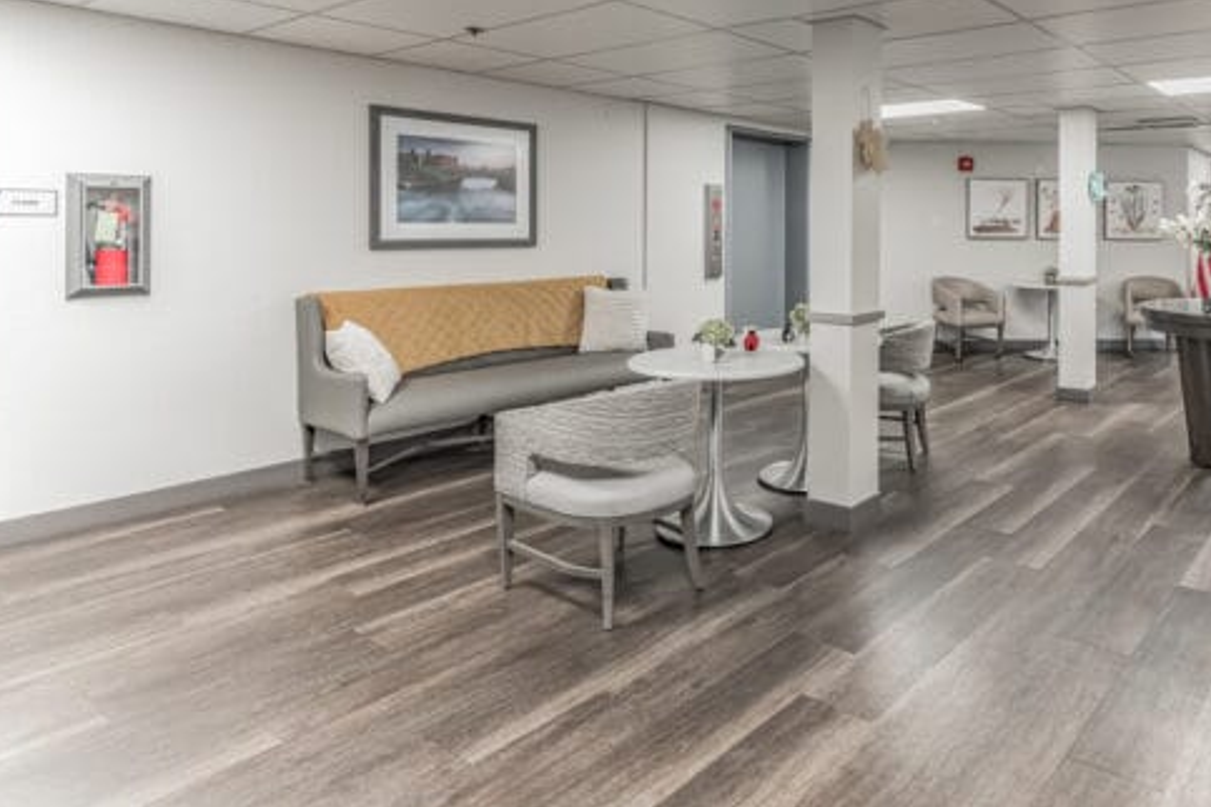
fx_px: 805
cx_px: 817
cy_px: 207
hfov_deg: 71.5
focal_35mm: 24
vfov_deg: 51.2
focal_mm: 15.6
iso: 200
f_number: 8
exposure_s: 1/8
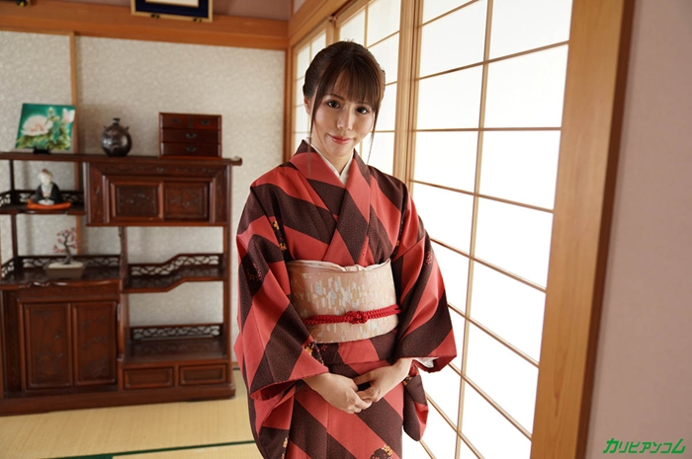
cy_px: 230
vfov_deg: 43.5
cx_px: 346
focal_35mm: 30
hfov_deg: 62.0
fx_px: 576
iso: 250
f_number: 2.8
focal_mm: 30
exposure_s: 1/200
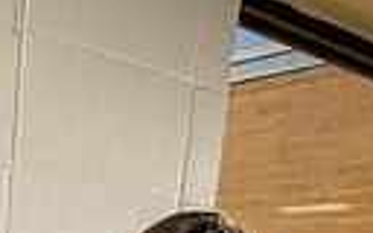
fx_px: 874
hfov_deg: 22.9
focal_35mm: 86
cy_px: 652
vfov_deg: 11.1
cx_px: -17
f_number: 6.3
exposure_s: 1/250
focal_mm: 24
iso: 400
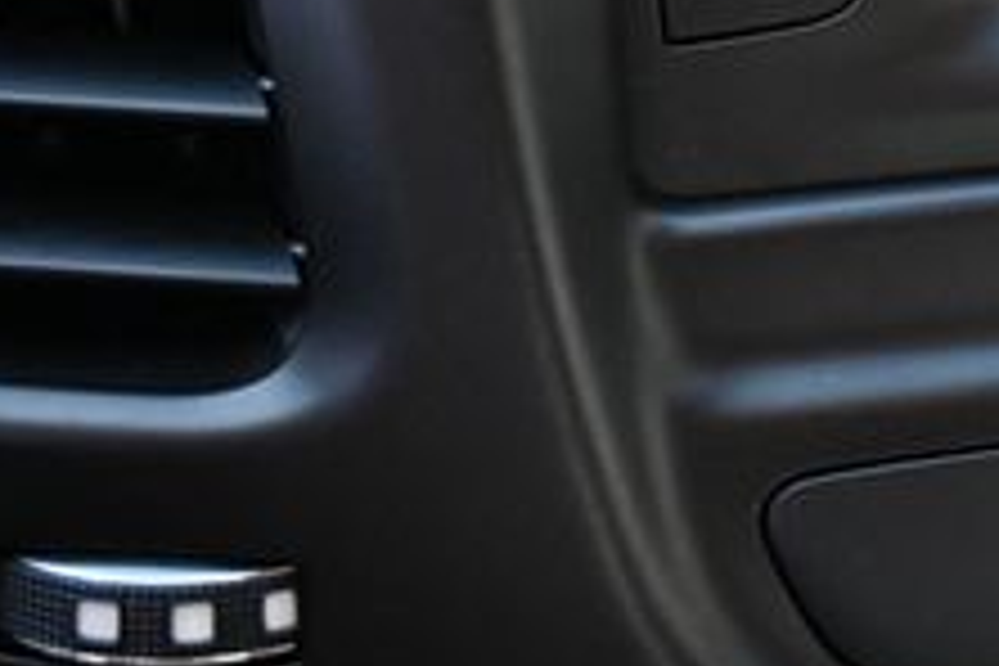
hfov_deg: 19.1
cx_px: 1382
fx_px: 2696
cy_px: -122
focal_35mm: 97
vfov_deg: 13.7
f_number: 4
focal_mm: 22.5
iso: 720
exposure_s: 1/125
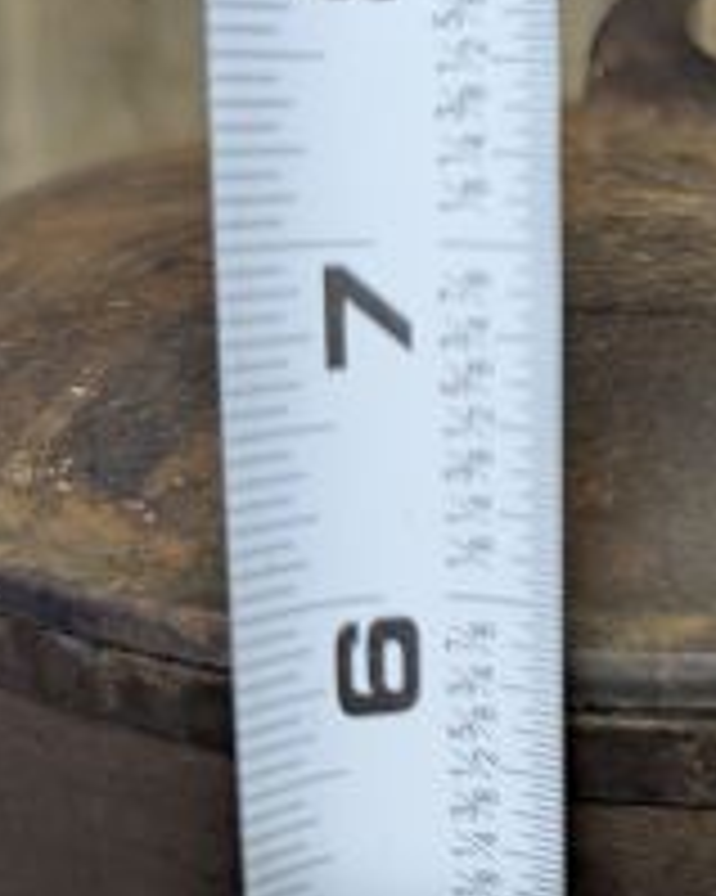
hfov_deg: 23.9
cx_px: 811
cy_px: 374
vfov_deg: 31.9
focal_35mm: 59
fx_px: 1564
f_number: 1.68
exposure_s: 1/120
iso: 1183
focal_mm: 6.9
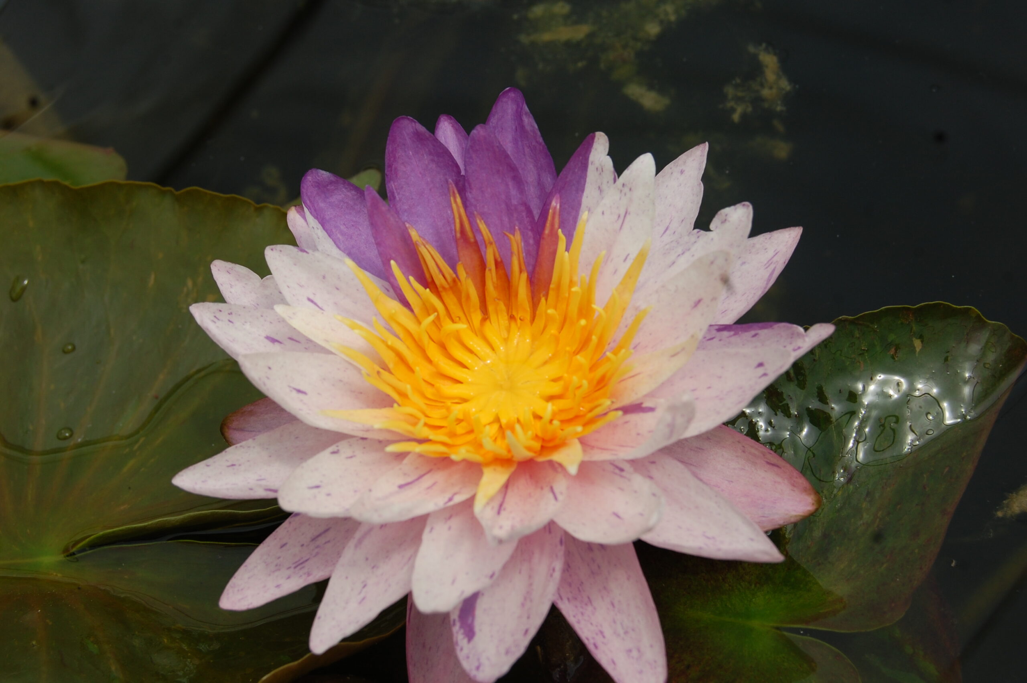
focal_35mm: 60
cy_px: 342
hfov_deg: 33.4
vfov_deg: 22.6
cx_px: 514
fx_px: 1710
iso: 200
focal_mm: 40
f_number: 10
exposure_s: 1/400
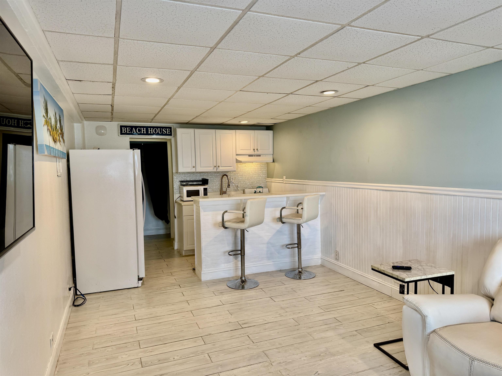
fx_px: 348
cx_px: 251
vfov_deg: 56.8
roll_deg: +1.0
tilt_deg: -4.4
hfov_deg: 71.6
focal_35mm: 24
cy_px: 188
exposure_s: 1/149
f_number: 1.78
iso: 64
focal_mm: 6.76
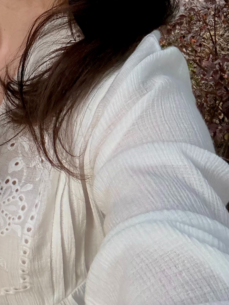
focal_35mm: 59
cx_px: 6
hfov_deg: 23.9
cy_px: -58
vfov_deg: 28.6
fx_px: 520
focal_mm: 2.69
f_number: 1.9
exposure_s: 1/225
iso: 80
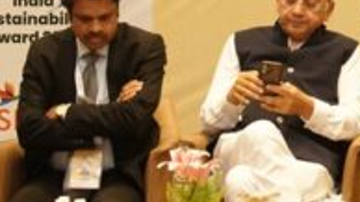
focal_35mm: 188
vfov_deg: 6.3
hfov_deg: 11.1
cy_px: -138
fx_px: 1794
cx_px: 505
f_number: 4
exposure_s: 1/160
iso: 1600
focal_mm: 34
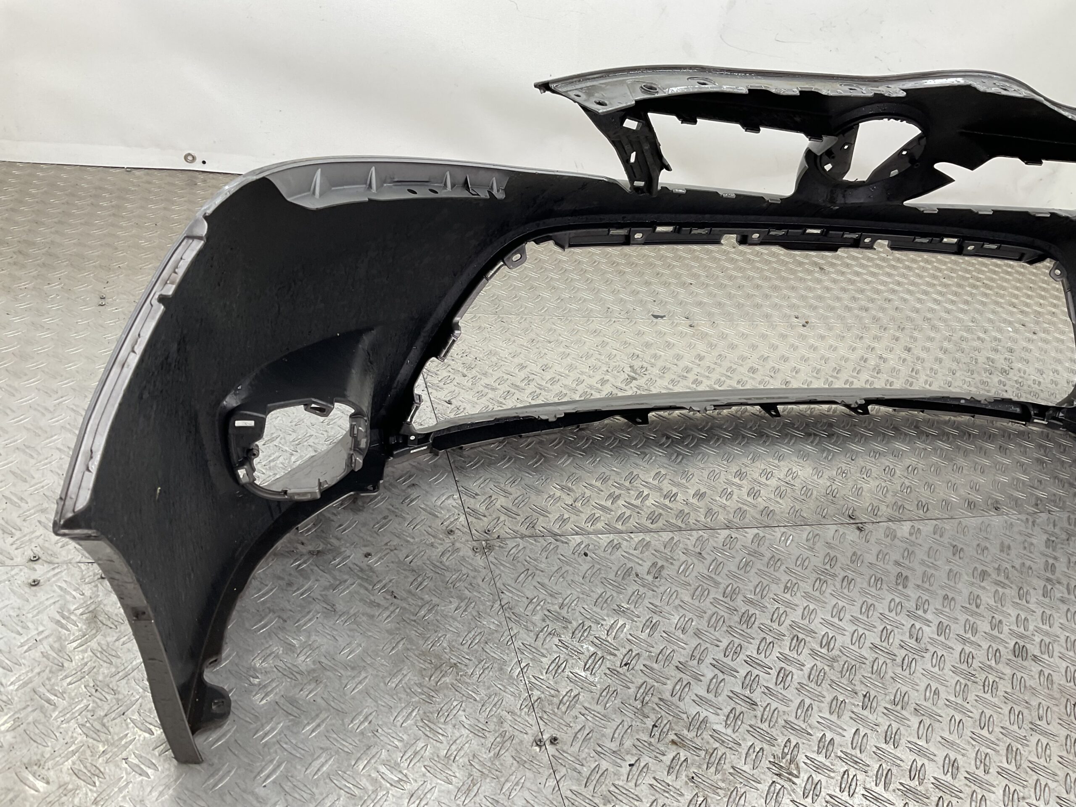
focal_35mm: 29
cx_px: 538
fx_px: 901
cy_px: 404
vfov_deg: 48.2
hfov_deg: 61.7
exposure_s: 1/100
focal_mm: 3
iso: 32
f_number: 1.8
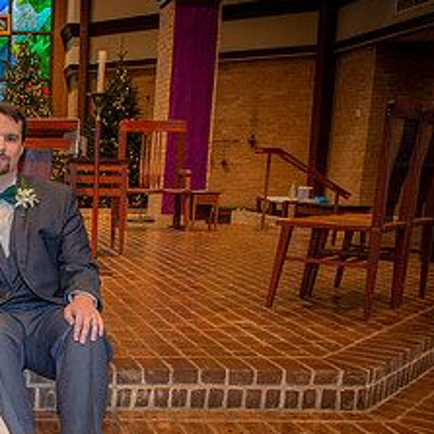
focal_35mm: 53
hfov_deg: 29.3
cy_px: 352
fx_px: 752
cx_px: -37
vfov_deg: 31.3
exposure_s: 1/125
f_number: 5
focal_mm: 24
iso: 1600
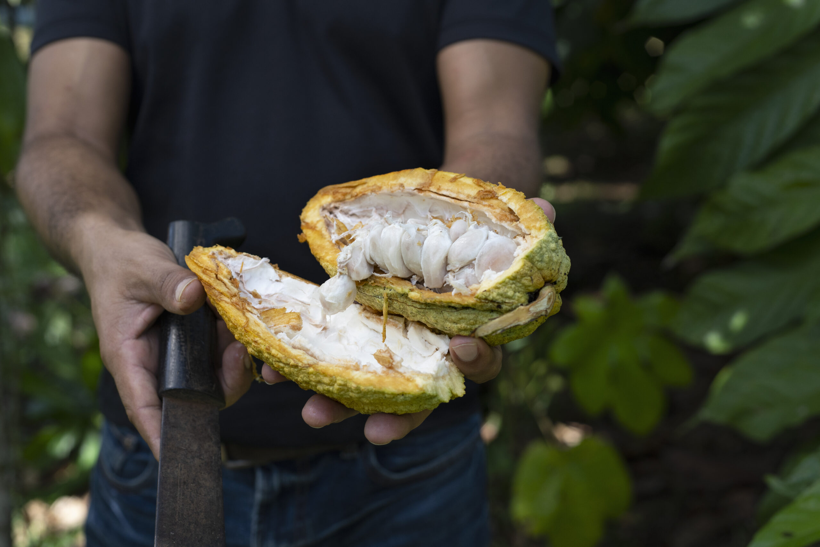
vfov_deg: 27.0
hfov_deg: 39.6
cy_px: 274
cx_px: 410
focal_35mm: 50
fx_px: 1139
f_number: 4.5
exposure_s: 1/800
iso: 500
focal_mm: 50
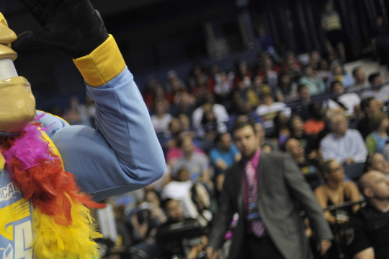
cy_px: 193
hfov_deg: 23.1
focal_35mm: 83
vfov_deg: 16.3
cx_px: -35
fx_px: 896
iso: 800
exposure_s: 1/320
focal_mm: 35
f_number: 2
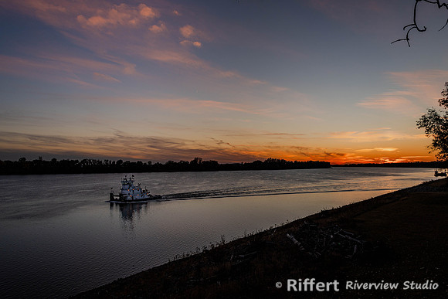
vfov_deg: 45.3
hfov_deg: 64.0
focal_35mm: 29
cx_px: 224
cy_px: 150
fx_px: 358
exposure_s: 1/160
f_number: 8
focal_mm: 28
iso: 220
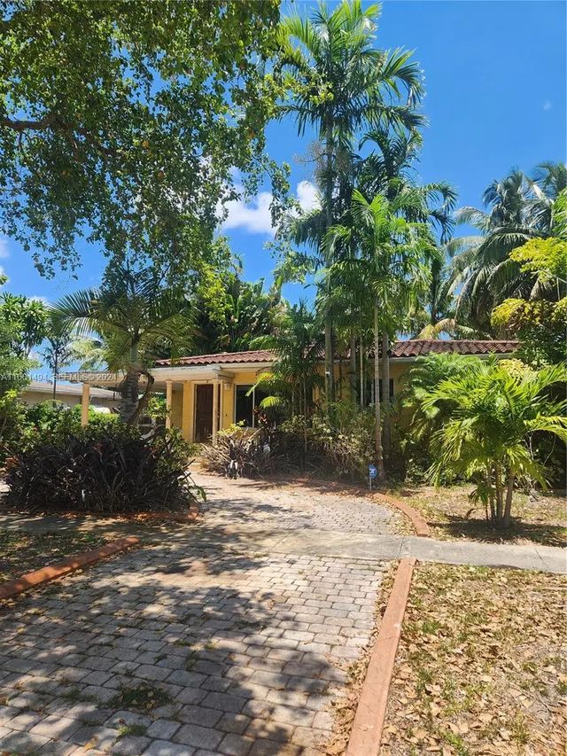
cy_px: 378
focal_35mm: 23
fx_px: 502
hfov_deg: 58.9
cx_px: 284
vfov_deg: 73.9
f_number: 1.8
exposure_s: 1/873
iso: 20
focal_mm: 5.4
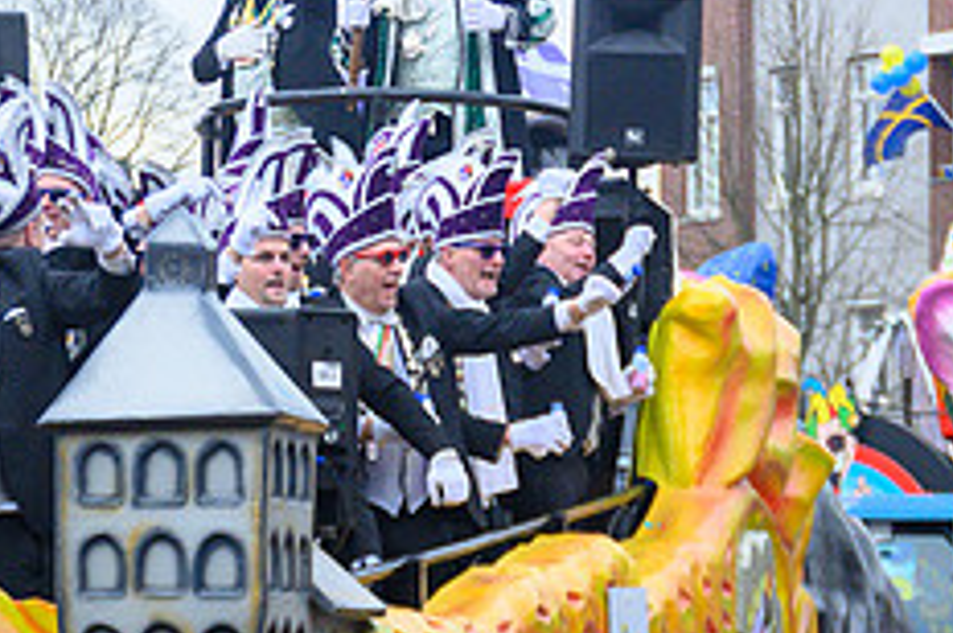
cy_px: 134
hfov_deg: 8.3
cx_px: 559
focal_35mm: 248
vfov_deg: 5.5
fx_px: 6556
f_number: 5
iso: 400
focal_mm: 66
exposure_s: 1/320
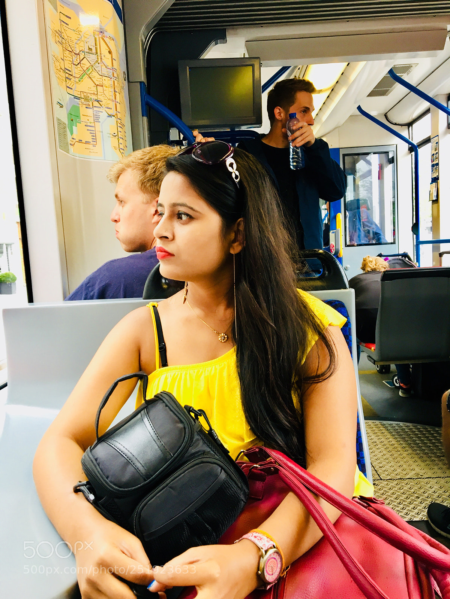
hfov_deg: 48.2
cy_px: 300
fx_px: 503
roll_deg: +2.9
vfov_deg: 61.7
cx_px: 225
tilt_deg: -6.5
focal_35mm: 29
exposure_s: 1/33
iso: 80
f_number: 2.2
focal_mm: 4.15
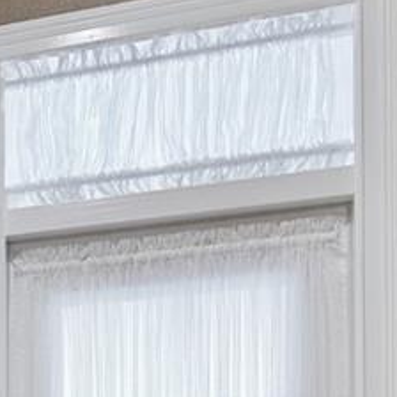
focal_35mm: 97
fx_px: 1259
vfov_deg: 16.3
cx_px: -585
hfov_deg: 13.0
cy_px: 597
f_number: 10
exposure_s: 1/6
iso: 800
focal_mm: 16
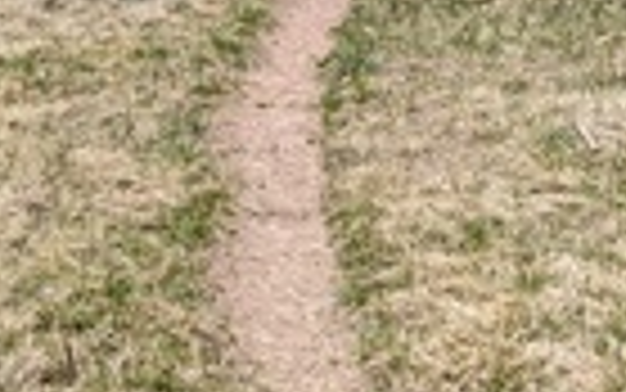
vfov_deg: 12.1
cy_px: -216
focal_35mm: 103
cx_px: 288
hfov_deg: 20.2
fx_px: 1758
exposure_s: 1/1364
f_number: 1.85
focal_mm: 6.81
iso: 46
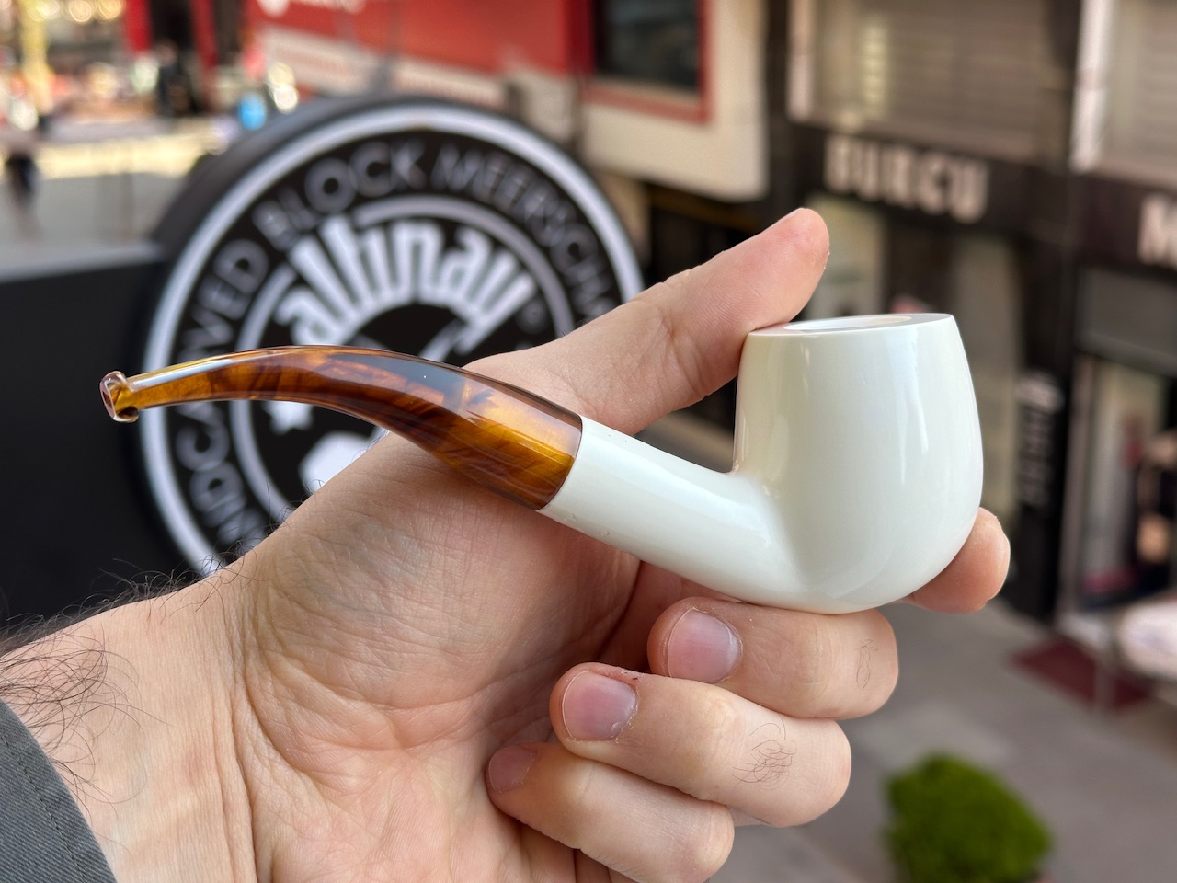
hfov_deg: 39.7
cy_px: 442
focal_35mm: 48
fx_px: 1632
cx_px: 588
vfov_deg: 30.3
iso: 64
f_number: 1.78
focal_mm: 6.86
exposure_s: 1/369
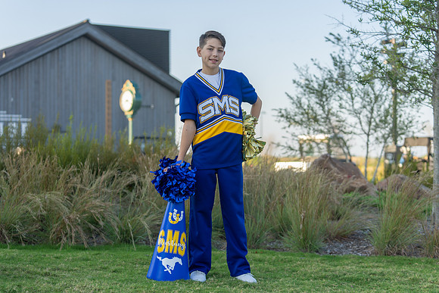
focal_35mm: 70
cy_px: 146
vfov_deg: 19.5
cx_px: 220
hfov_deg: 28.8
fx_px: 854
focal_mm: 70
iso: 125
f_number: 3.2
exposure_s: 1/400
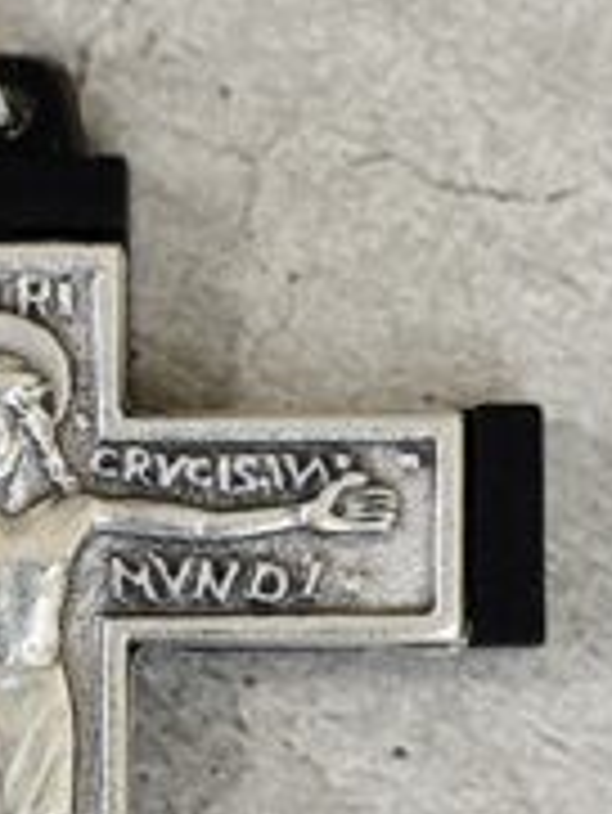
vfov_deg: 9.6
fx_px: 4827
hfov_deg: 7.2
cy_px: 711
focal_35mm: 205
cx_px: 50
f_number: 1.65
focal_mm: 6.19
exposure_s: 1/376
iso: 50
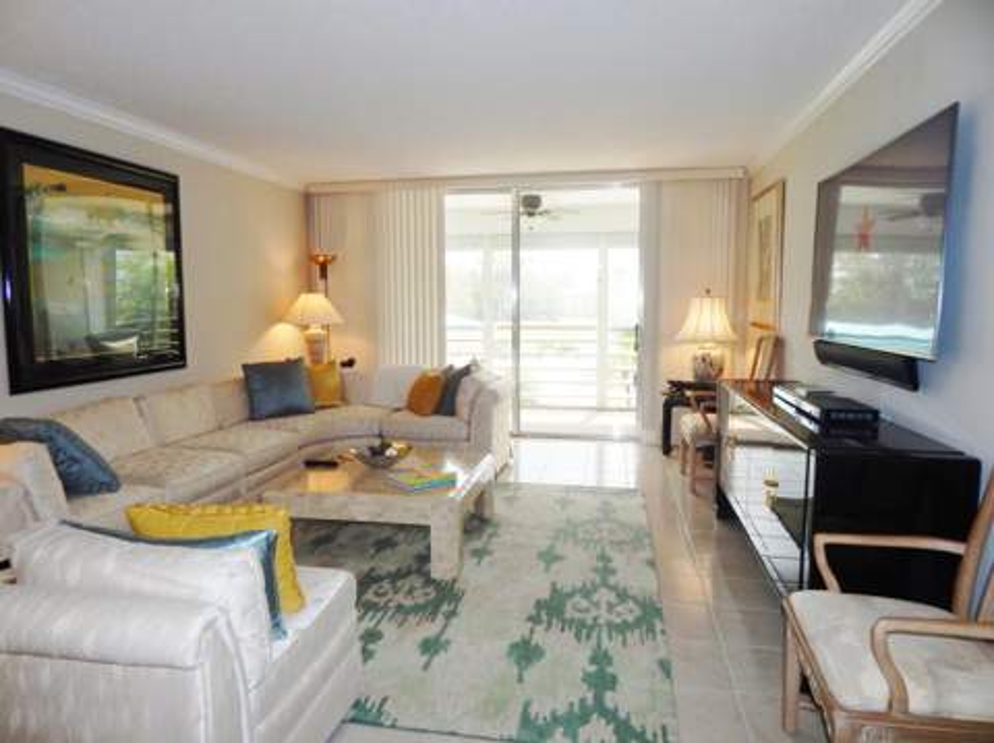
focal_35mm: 22
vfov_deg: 61.0
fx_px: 631
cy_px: 372
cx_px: 497
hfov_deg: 76.4
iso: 125
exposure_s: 1/200
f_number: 3
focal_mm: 4
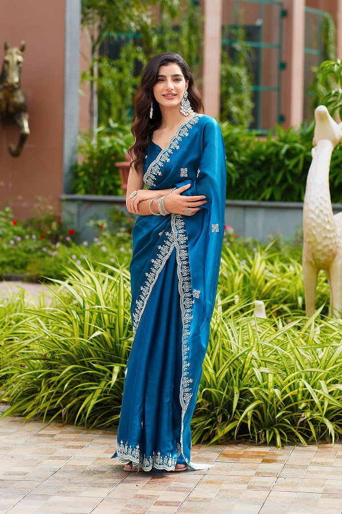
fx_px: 1211
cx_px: 171
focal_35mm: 85
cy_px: 257
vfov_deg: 23.9
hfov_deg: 16.1
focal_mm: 85
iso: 100
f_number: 2.8
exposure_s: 1/640
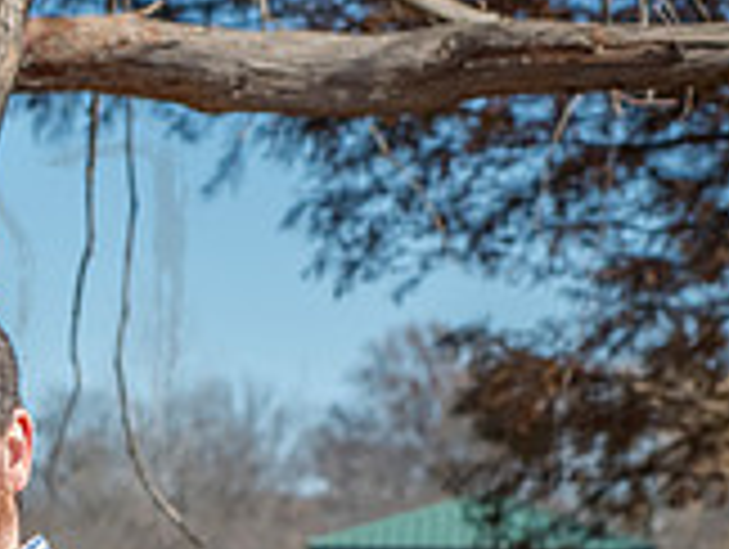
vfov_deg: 5.4
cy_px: 857
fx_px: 5800
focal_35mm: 275
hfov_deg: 7.1
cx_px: -90
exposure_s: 1/500
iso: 400
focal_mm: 80
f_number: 8
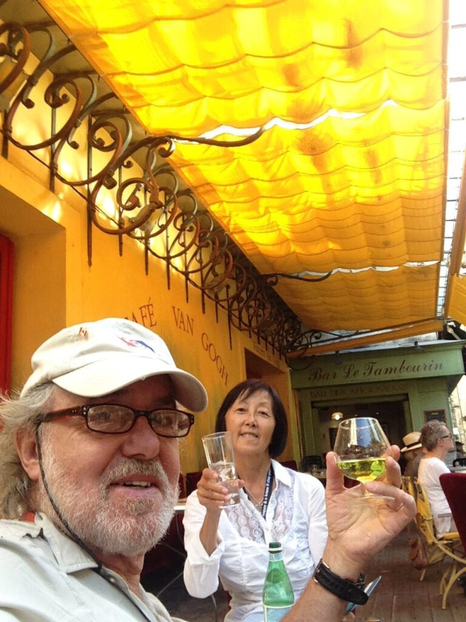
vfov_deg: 52.6
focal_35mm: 35
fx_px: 628
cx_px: 233
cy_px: 311
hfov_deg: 40.7
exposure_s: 1/120
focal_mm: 2.18
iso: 50
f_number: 2.4
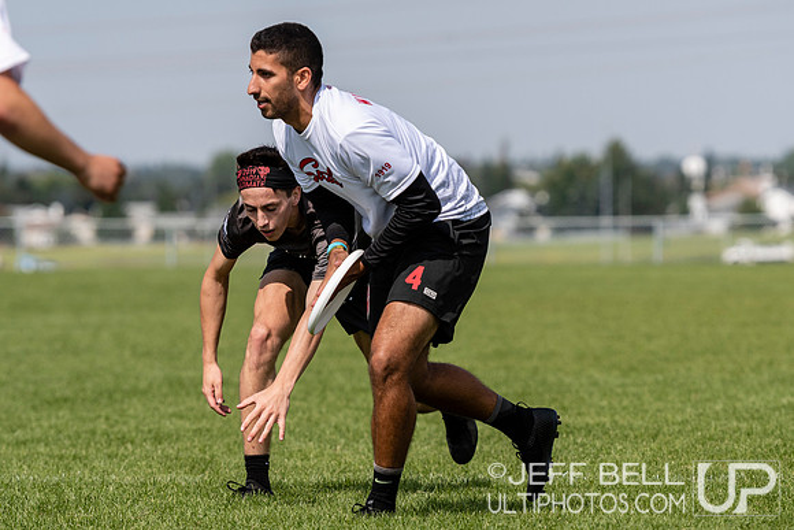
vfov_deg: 4.4
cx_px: 486
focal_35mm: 312
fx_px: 6891
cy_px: 325
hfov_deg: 6.6
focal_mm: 170
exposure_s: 1/2500
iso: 200
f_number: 4
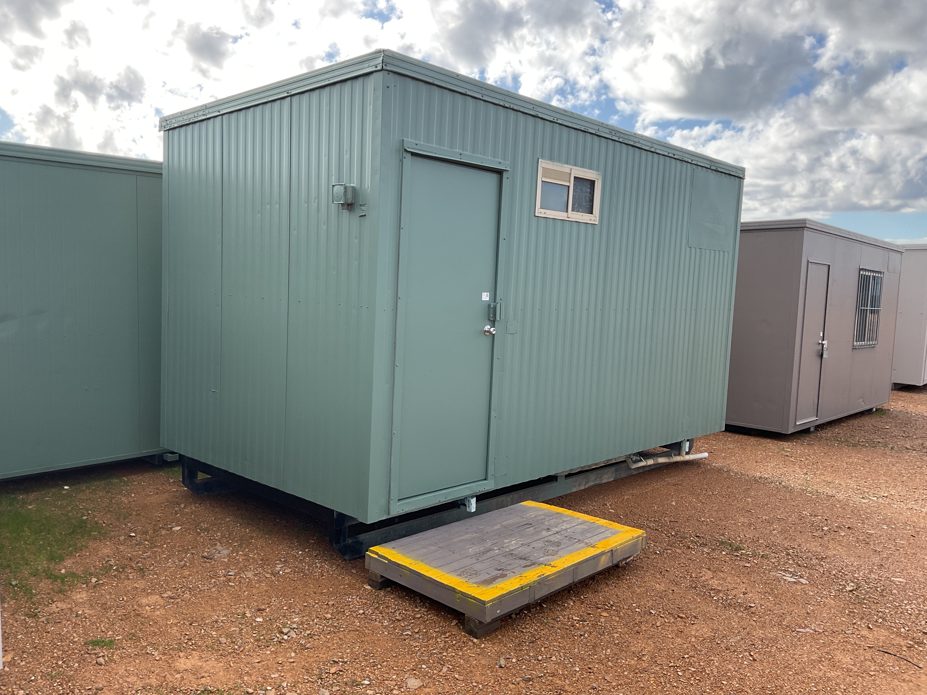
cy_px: 348
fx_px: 777
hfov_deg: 61.7
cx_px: 464
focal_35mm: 29
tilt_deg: -5.2
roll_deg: -1.9
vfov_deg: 48.2
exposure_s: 1/683
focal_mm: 3
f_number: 1.8
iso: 16
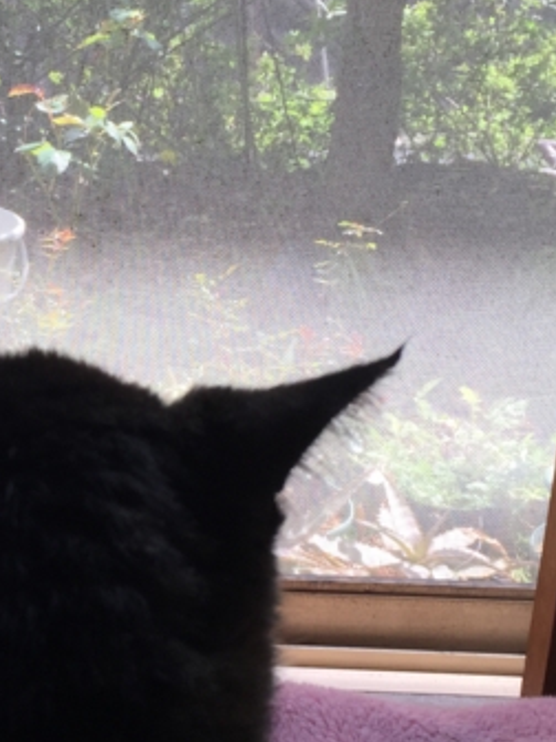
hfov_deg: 20.7
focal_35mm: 69
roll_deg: -3.2
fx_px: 1478
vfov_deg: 28.1
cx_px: 13
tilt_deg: -19.0
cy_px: 420
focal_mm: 4.15
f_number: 2.2
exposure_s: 1/271
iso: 32
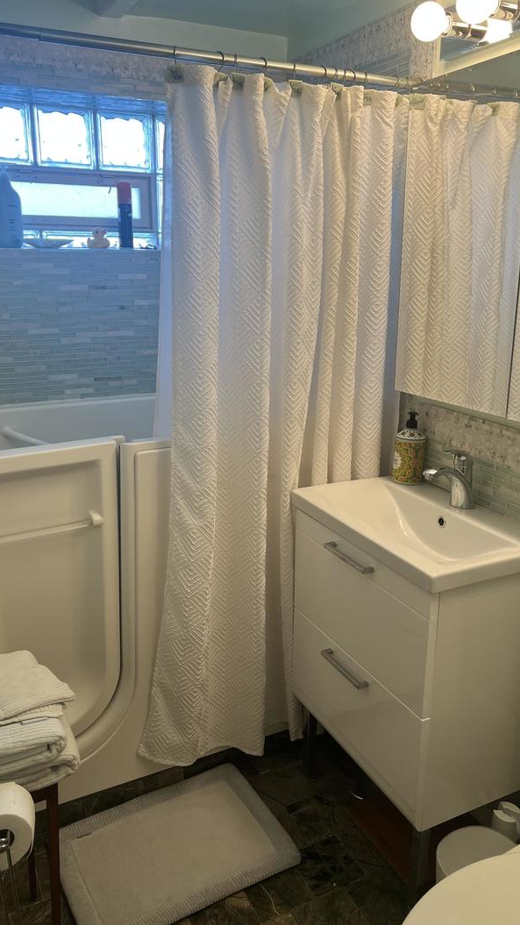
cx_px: 266
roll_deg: +0.2
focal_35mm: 29
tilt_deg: -15.7
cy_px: 455
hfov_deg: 40.2
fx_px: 711
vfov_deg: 66.1
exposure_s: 1/120
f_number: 1.5
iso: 125
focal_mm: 5.7
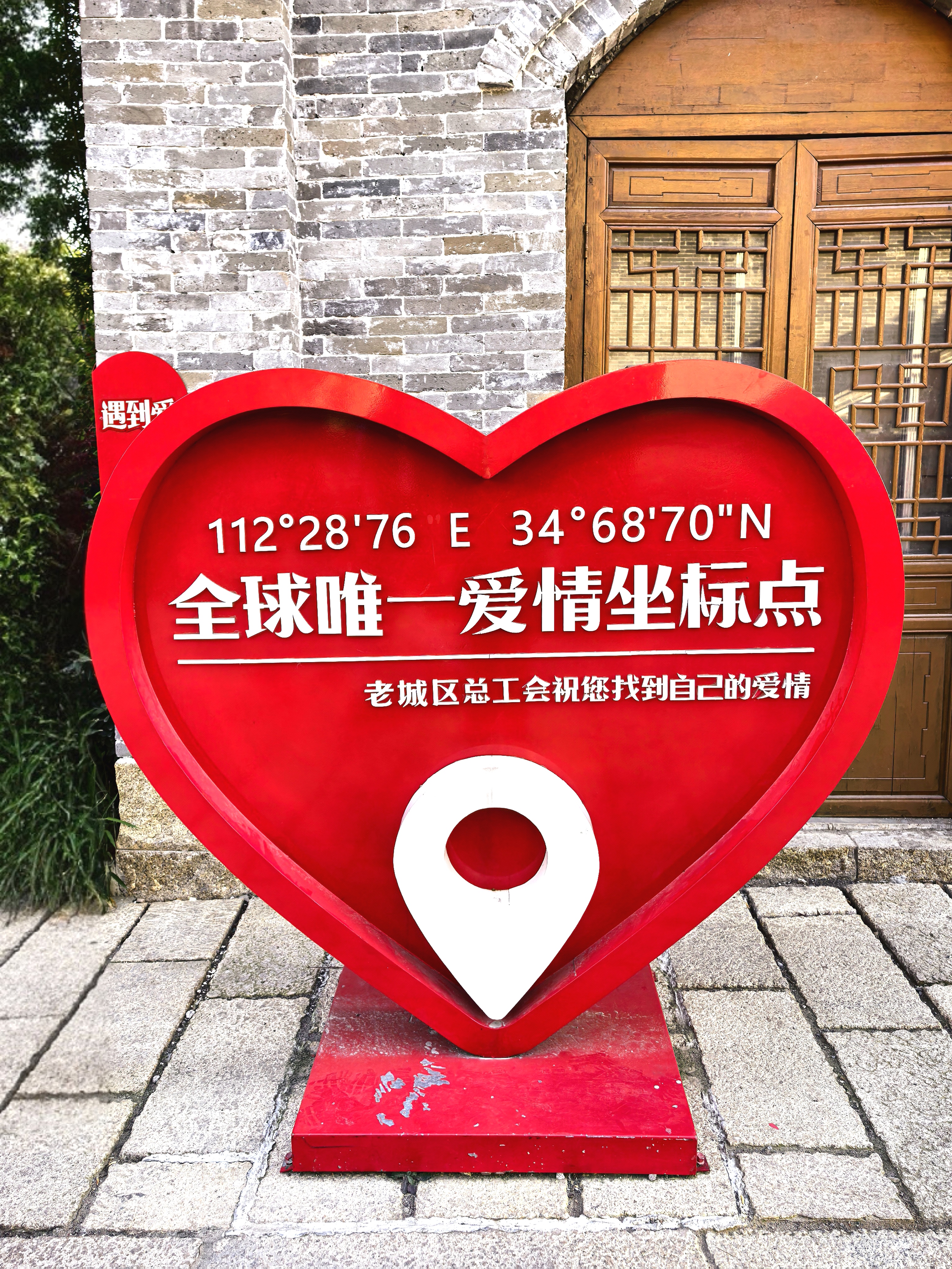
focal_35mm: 28
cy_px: 634
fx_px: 1027
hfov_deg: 49.7
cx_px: 476
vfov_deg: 63.4
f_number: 2
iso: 50
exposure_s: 1/125
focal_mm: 8.5
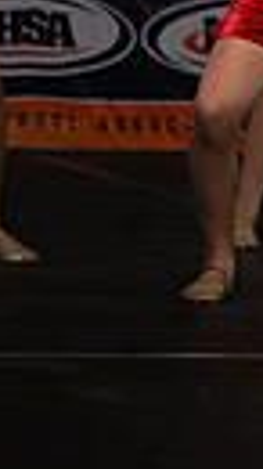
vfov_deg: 4.4
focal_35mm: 489
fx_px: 6070
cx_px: 1009
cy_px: -186
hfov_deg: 2.4
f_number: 4
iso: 6400
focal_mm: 105
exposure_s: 1/1000
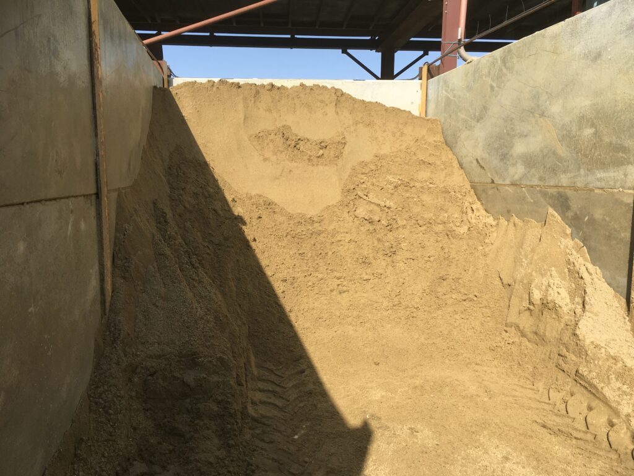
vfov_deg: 48.2
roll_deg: +0.9
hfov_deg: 61.7
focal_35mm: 29
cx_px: 317
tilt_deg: -8.0
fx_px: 531
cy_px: 238
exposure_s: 1/1012
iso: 25
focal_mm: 4.15
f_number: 2.2
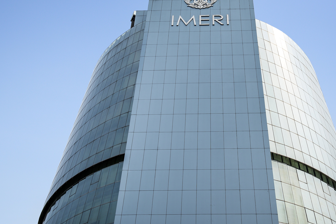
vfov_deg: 23.3
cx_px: 197
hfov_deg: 34.4
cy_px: 73
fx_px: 541
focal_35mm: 58
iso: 50
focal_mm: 38
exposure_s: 1/200
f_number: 11
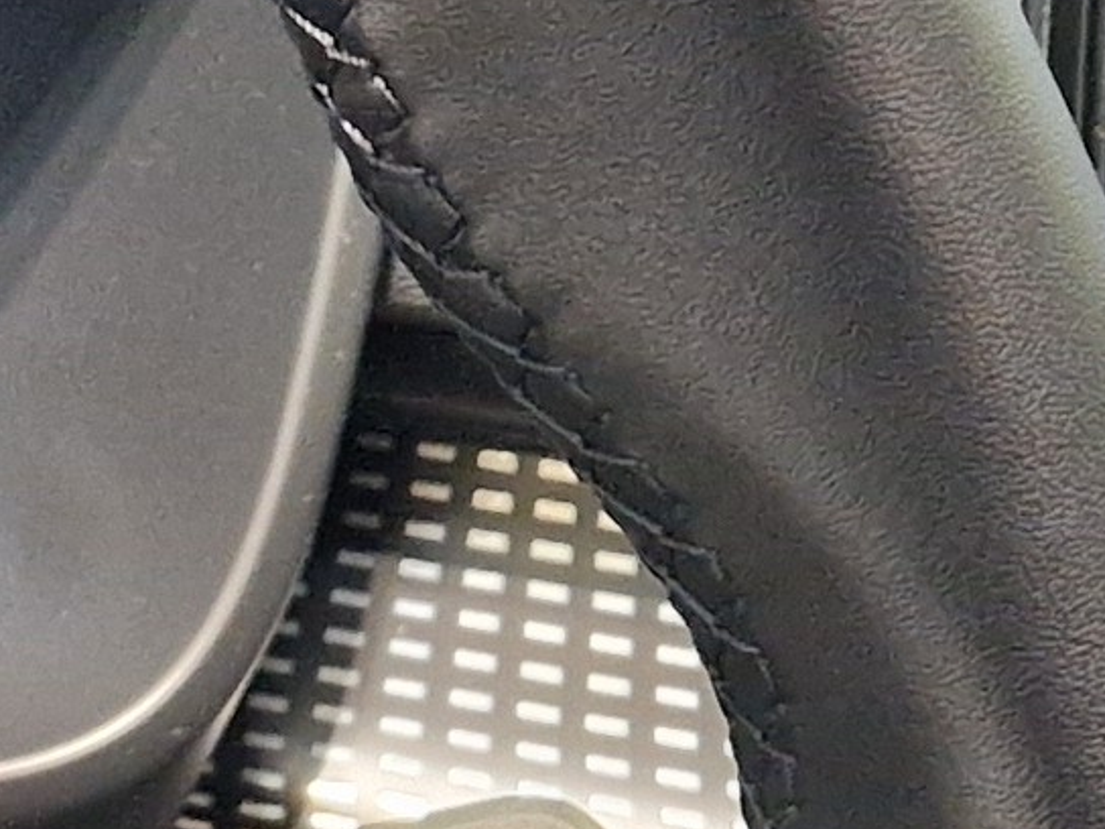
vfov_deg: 8.5
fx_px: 5395
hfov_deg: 10.3
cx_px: -1479
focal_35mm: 169
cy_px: 1335
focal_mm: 5.4
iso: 800
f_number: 1.8
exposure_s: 1/100
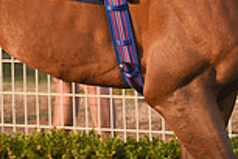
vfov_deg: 3.5
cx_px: 101
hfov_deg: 5.3
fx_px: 2552
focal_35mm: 386
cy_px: -141
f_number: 5
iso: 1250
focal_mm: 102
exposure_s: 1/2000
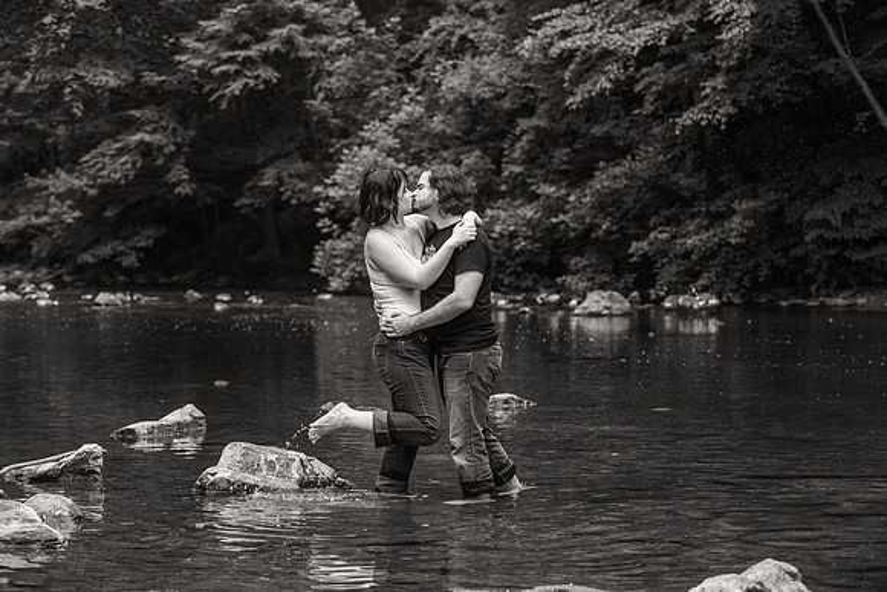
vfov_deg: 16.1
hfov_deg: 24.0
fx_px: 2087
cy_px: 285
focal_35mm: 85
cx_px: 454
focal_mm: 80
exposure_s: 1/250
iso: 1600
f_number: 4
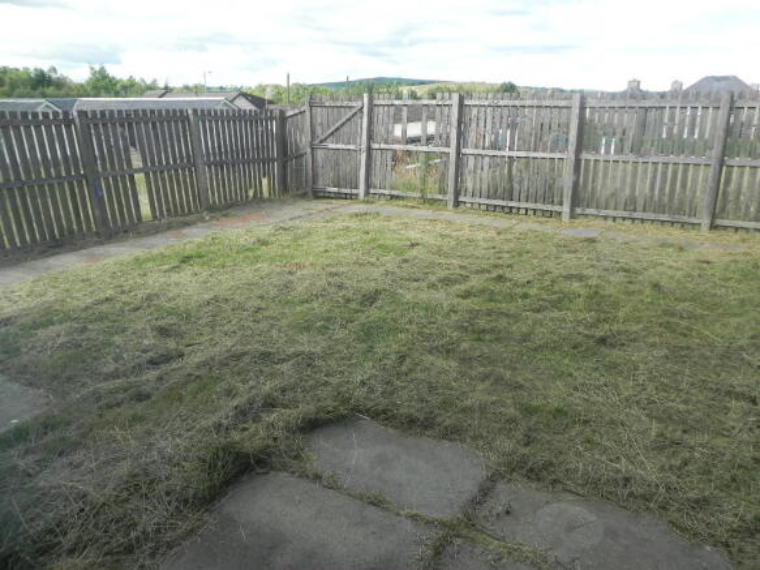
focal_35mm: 26
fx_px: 571
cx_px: 380
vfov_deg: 53.0
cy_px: 285
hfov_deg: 67.3
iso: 160
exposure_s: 1/178
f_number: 5
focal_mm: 4.6
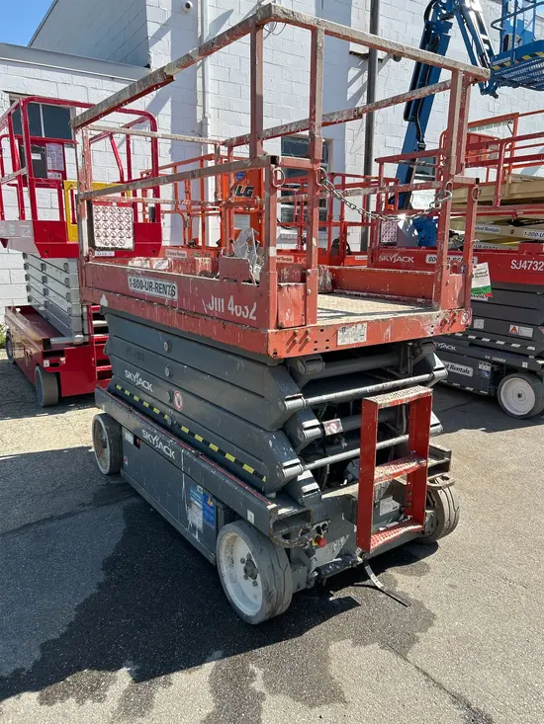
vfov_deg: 67.3
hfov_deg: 53.1
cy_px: 362
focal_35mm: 26
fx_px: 545
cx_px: 272
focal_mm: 5.7
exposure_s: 1/1972
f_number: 1.5
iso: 50
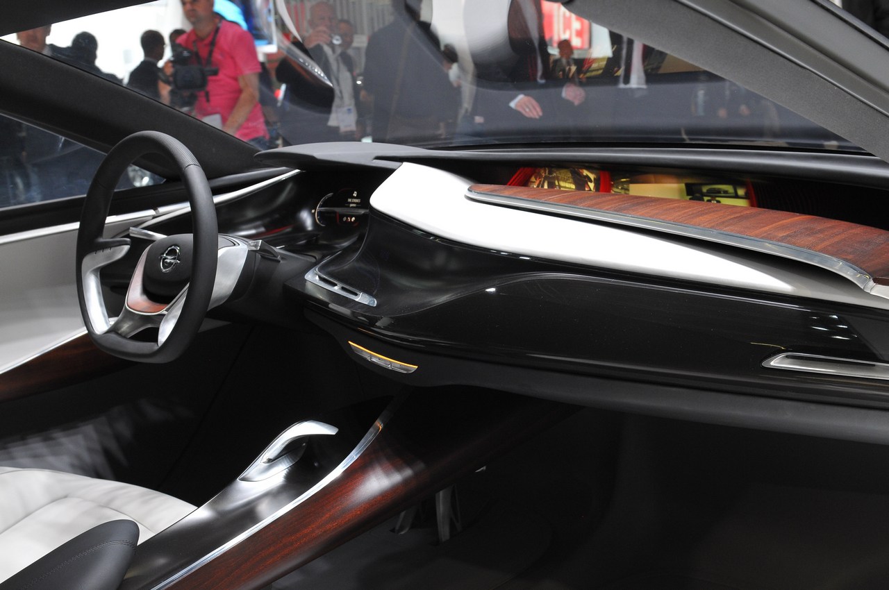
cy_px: 295
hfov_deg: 46.5
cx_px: 444
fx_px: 1036
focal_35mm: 42
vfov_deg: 31.8
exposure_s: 1/30
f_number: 6.3
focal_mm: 28
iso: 640
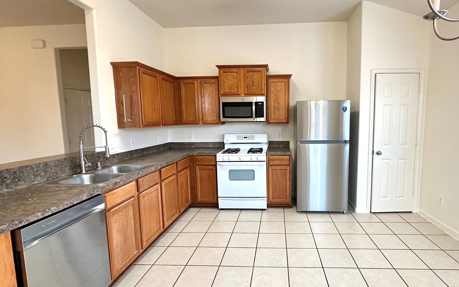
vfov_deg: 62.2
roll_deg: +1.0
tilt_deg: -5.5
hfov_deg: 87.3
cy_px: 144
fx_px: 238
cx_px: 266
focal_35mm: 19
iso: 320
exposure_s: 1/120
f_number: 2.2
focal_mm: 2.22
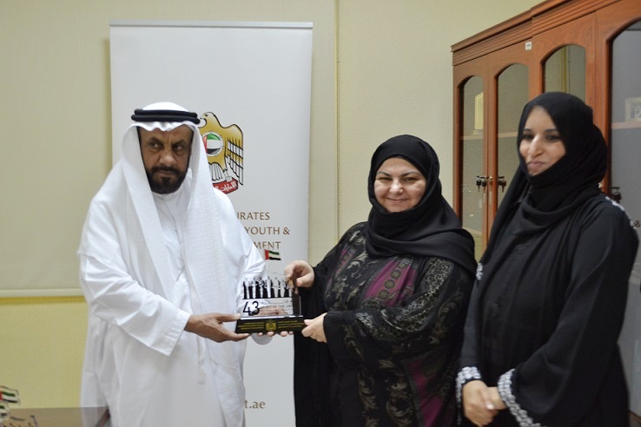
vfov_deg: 29.9
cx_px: 320
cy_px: 214
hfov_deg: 43.6
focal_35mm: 45
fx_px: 801
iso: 560
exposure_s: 1/15
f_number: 4.5
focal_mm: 30
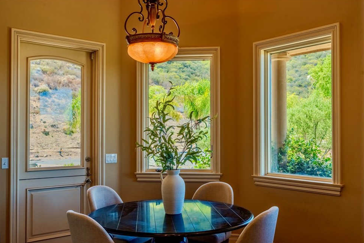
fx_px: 374
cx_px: 174
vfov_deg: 35.9
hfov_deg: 51.9
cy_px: 127
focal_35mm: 37
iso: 800
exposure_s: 1/1600
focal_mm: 35
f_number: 8
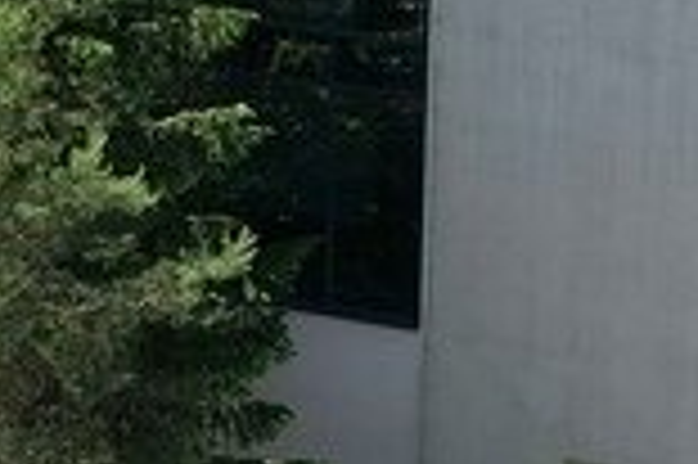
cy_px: 401
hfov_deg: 12.5
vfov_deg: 8.3
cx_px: 126
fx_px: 3176
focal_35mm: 164
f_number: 2.8
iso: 100
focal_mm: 8.38
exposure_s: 1/1500
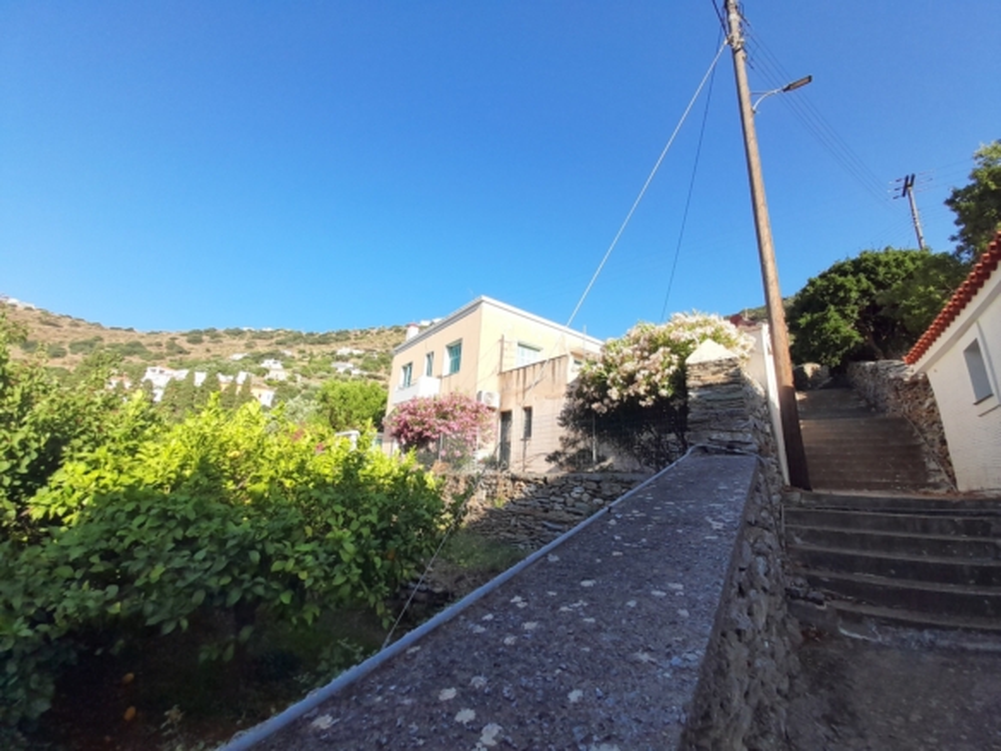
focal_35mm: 13
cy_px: 376
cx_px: 500
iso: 40
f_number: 2.2
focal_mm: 1.42
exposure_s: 1/694
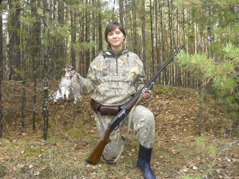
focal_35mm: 38
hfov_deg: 49.0
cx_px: 120
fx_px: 262
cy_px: 90
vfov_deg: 37.7
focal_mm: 6.3
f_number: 3.1
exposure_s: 1/100
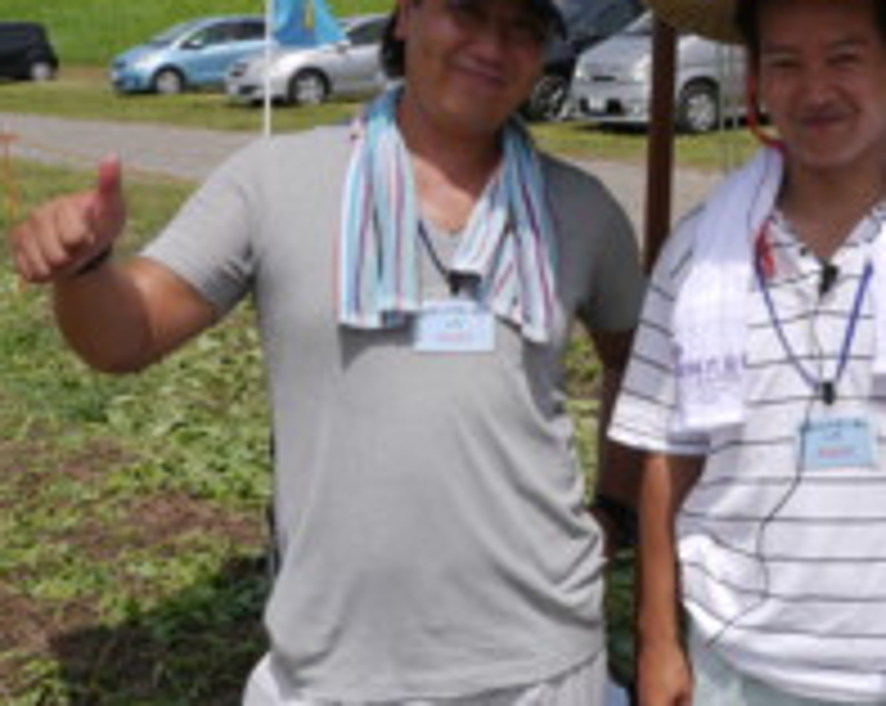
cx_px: 679
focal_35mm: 67
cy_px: 189
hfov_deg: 27.9
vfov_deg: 22.6
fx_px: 1754
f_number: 9
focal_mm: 15
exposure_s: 1/640
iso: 160
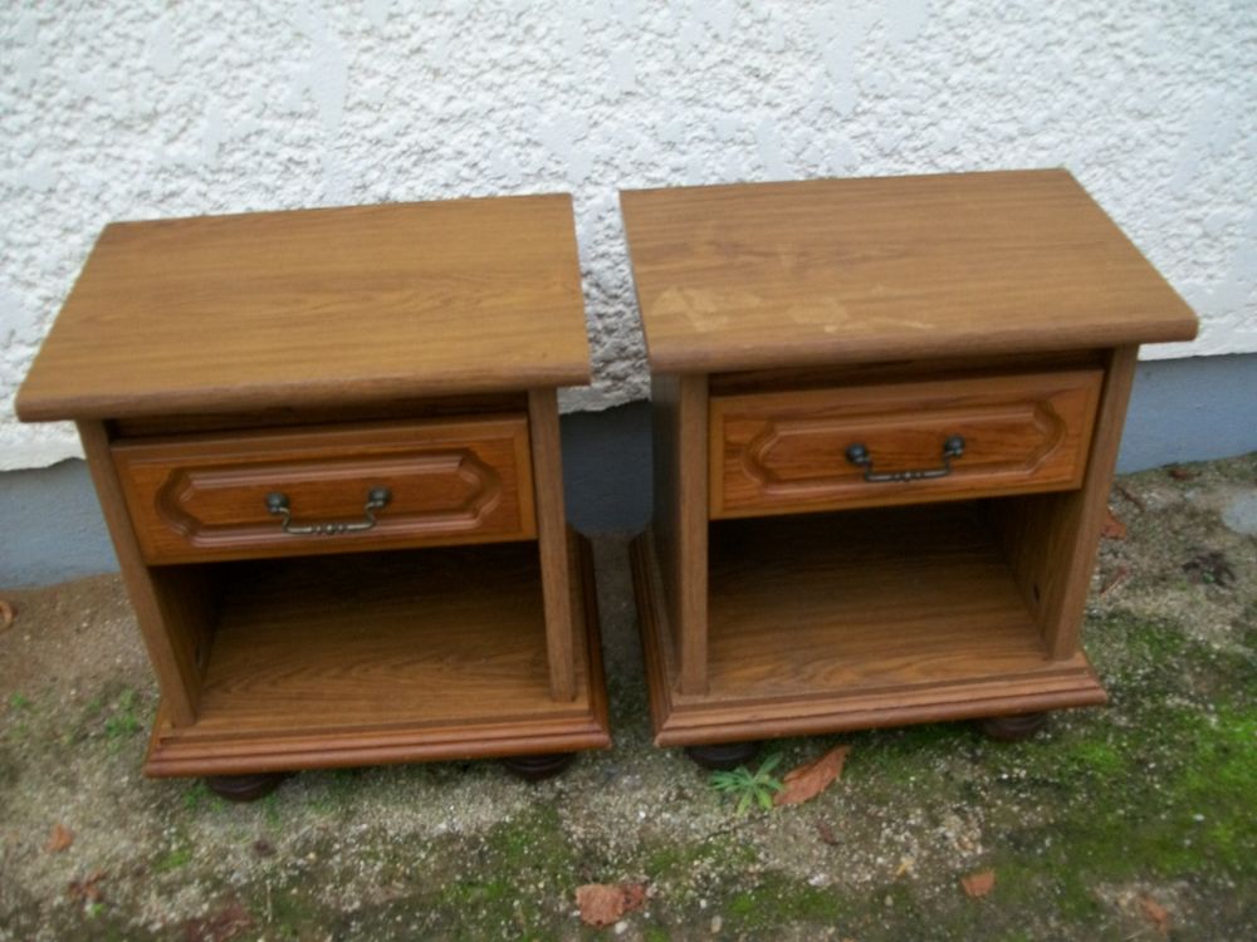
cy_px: 471
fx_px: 1307
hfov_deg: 51.4
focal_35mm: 36
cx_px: 628
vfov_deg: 39.7
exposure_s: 1/125
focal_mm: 6
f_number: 2.7
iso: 80
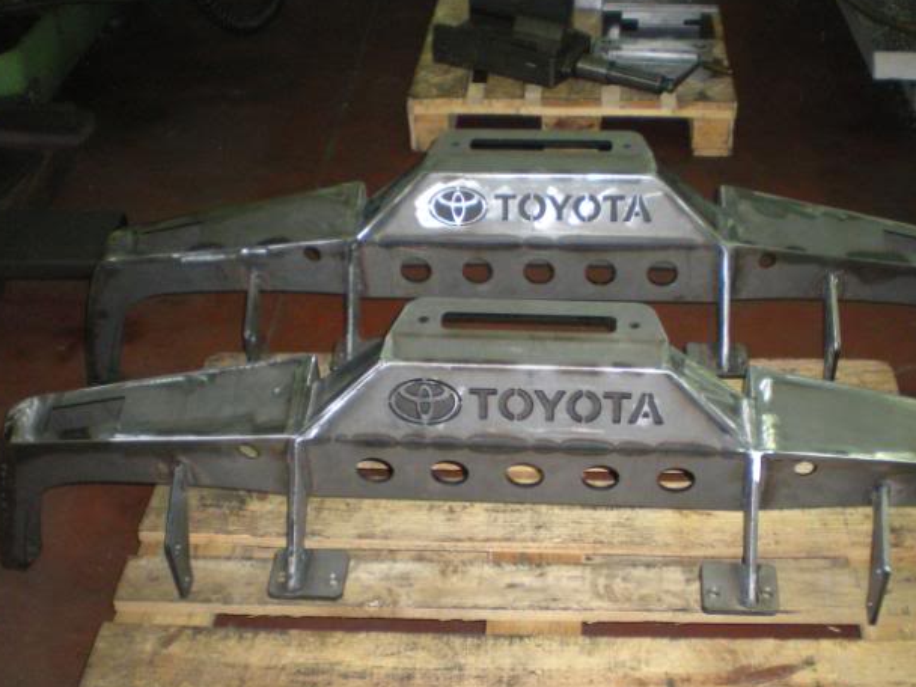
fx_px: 1323
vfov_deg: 29.1
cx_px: 535
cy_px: 384
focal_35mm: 50
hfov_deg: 38.1
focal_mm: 6.3
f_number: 3.1
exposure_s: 1/60
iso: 311
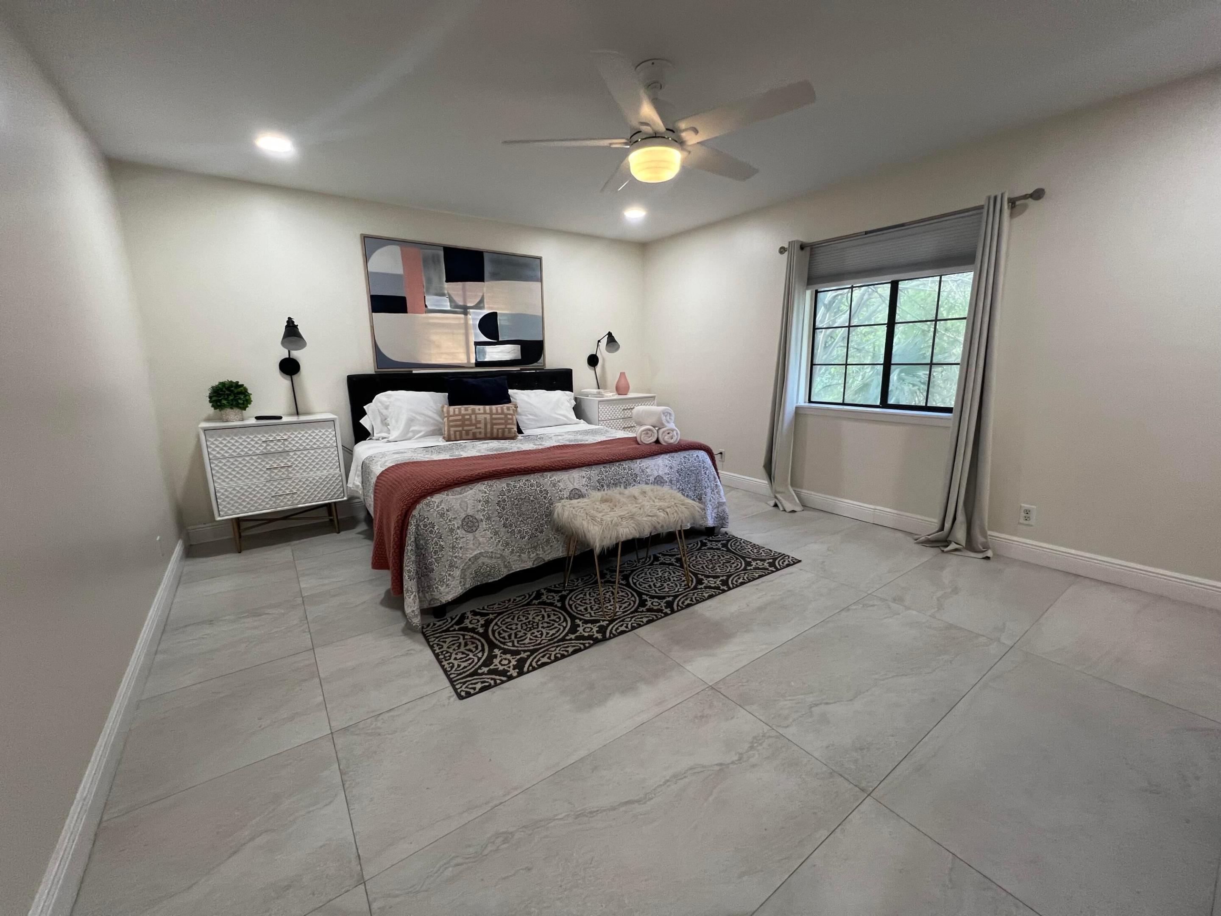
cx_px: 610
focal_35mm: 13
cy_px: 458
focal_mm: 1.57
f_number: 1.8
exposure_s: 1/60
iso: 160
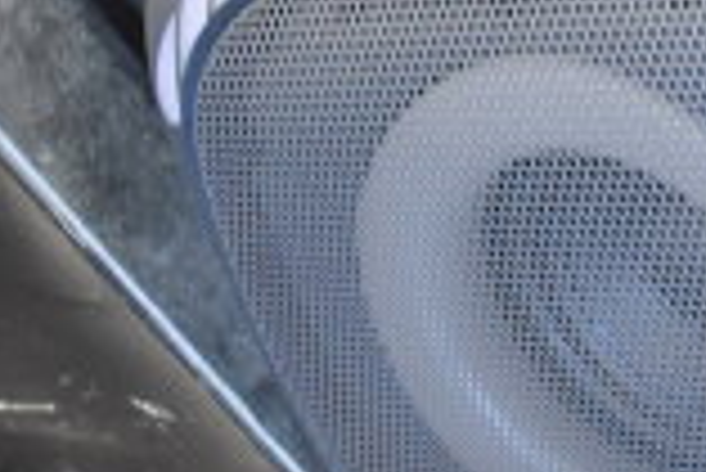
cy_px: 47
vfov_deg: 10.7
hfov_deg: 14.4
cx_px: 1210
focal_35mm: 128
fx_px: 2512
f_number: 3.8
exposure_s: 1/40
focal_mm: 22
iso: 2200
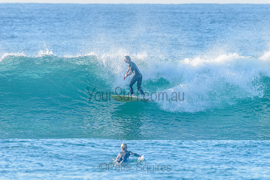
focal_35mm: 500
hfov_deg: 4.1
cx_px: 135
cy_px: 90
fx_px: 3751
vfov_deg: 2.8
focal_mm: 500
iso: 560
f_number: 5.6
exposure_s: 1/2000
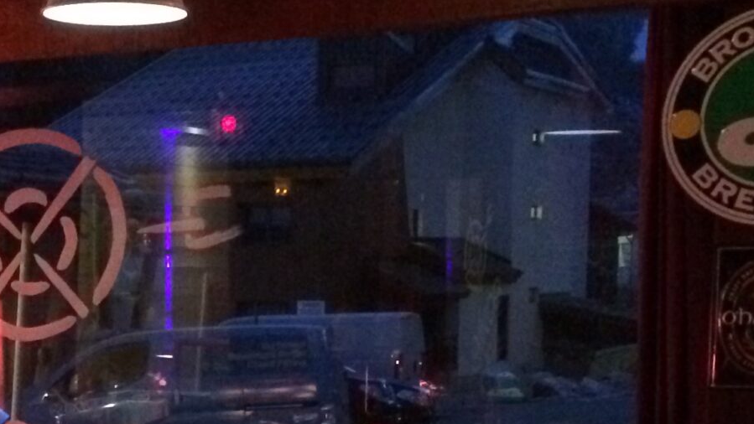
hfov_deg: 23.0
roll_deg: +0.0
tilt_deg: -7.1
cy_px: 495
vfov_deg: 13.1
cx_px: 65
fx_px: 1800
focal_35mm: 90
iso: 1000
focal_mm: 4.15
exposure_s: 1/17
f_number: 2.2
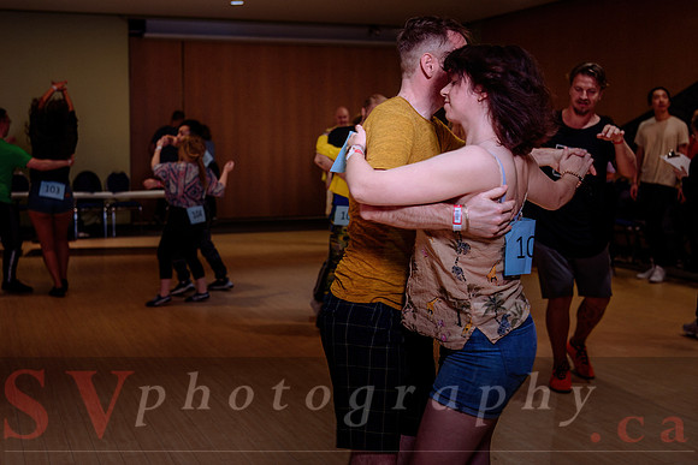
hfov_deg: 40.1
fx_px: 956
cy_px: 192
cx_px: 315
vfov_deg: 27.3
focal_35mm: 49
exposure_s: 1/125
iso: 400
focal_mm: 42
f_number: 3.2
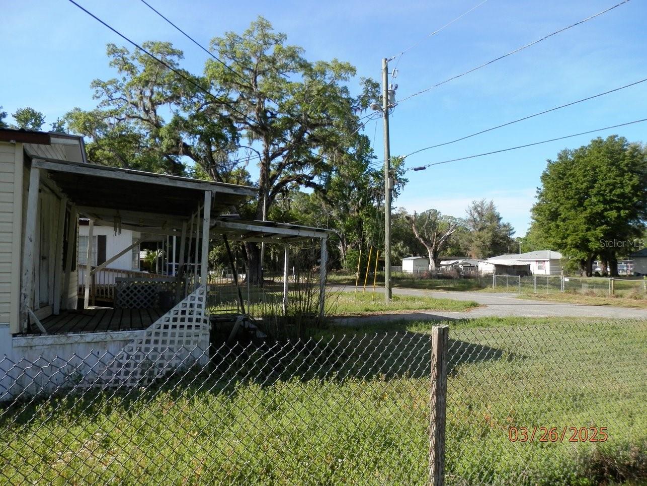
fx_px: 467
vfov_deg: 54.9
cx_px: 324
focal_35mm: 25
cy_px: 243
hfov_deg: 69.4
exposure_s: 1/800
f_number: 3
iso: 80
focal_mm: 4.5
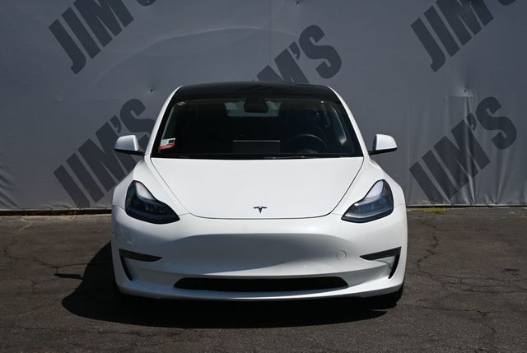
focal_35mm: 60
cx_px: 264
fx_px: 880
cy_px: 176
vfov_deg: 22.7
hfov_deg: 33.3
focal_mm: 40
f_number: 7.1
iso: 100
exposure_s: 1/400
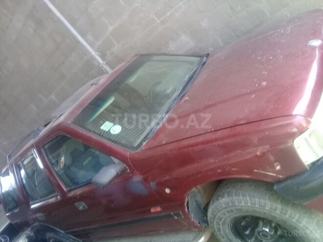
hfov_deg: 58.4
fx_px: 289
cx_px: 162
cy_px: 121
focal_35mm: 31
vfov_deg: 45.4
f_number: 2.2
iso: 64
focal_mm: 3.3
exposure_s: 1/50
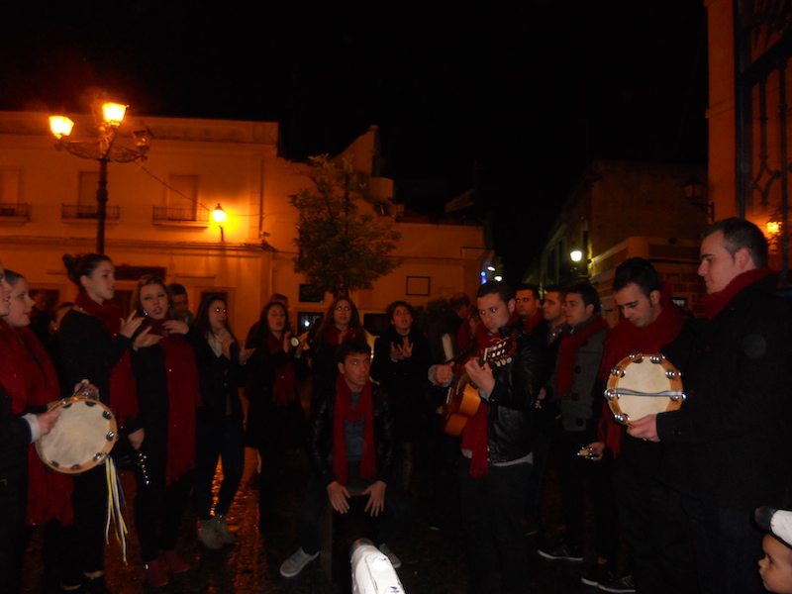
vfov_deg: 51.4
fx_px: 618
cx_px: 396
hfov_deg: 65.3
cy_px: 297
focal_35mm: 27
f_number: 3.2
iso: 200
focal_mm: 4.9
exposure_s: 1/25
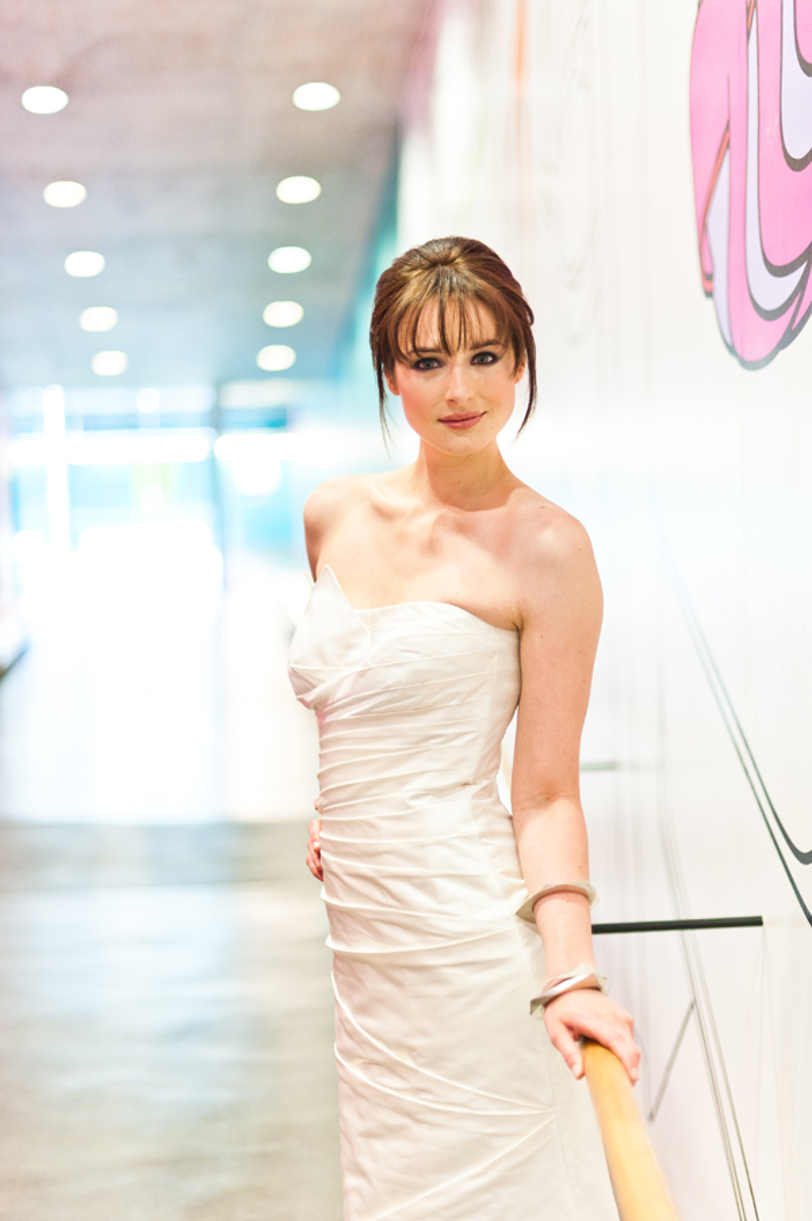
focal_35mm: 50
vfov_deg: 39.6
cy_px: 610
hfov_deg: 27.0
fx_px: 1694
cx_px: 406
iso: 400
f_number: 1.4
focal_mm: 50
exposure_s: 1/100
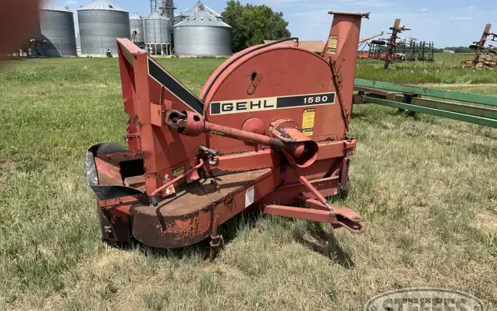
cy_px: 152
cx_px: 251
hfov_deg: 66.5
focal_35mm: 28
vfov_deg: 44.6
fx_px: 379
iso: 32
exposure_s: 1/3125
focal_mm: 4.2
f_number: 1.6
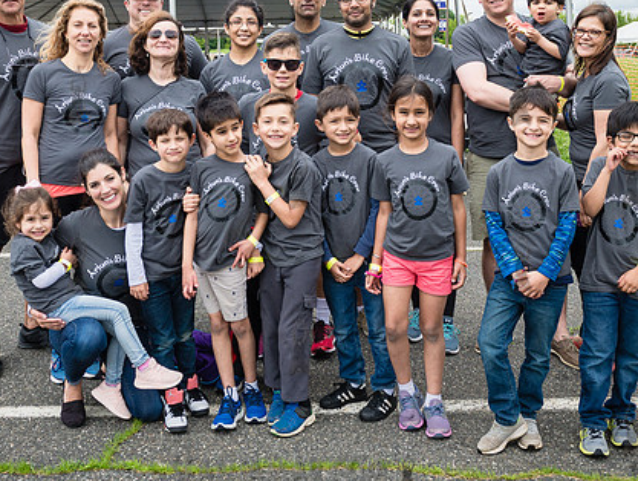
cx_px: 291
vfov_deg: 28.7
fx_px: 923
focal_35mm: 50
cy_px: 120
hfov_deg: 38.1
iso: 200
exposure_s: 1/500
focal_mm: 26
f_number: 5
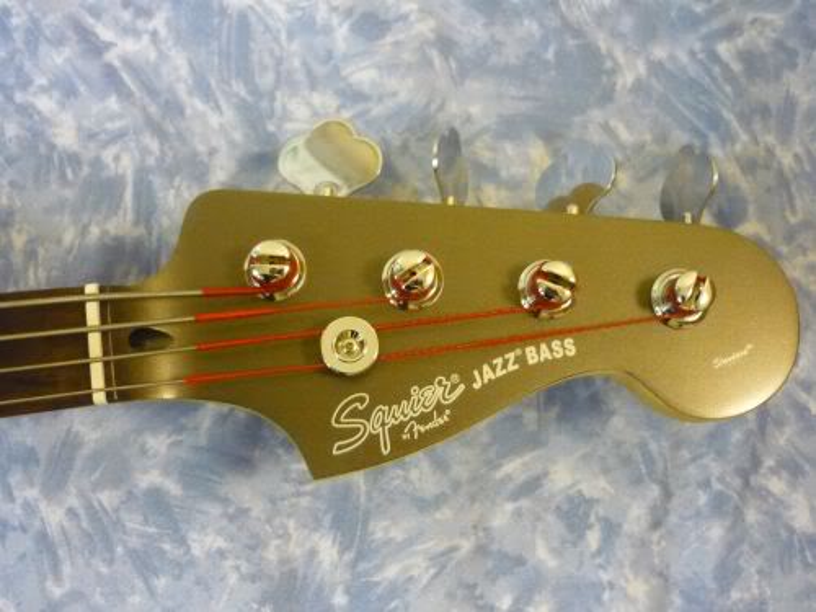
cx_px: 408
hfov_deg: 55.4
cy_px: 306
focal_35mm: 33
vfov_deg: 42.9
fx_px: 778
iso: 800
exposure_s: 1/25
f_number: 2.8
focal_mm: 5.5
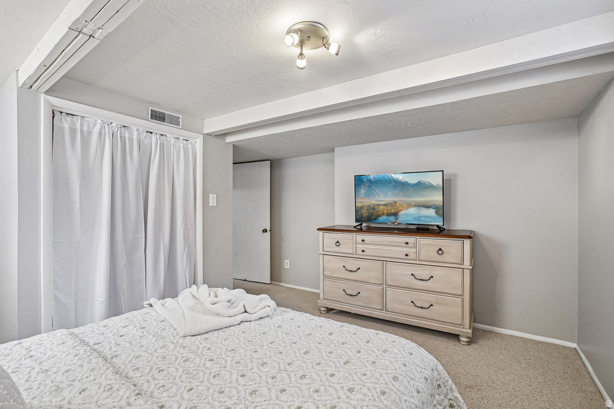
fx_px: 273
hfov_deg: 96.7
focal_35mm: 16
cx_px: 307
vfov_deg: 73.8
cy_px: 204
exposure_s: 1/10
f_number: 8
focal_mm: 16
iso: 400
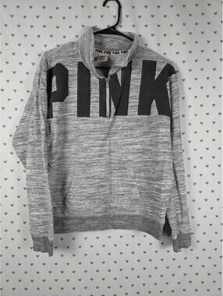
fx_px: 197
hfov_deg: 59.0
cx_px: 112
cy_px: 148
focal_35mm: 23
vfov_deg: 73.9
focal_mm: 6.3
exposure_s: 1/180
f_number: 1.7
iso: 160
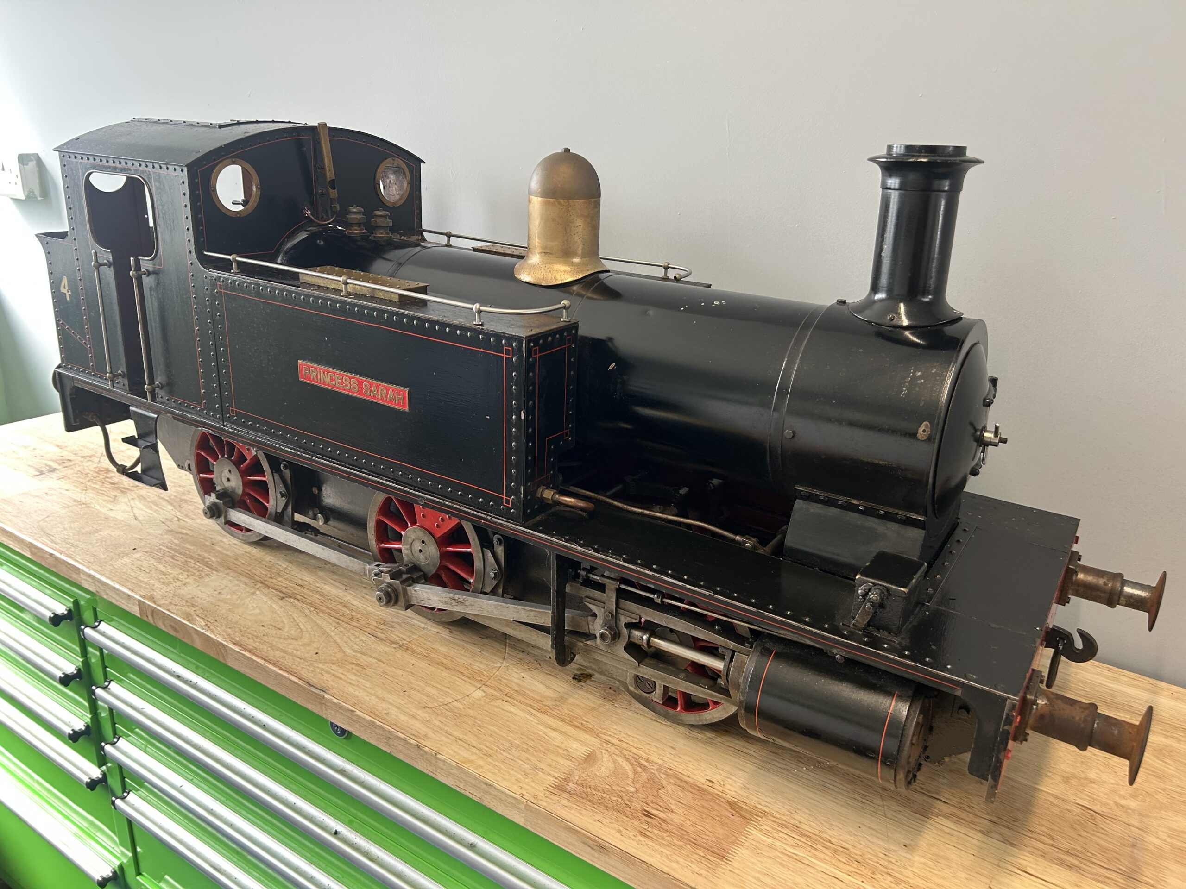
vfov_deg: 53.1
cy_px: 444
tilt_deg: -19.5
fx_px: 891
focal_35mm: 26
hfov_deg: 67.3
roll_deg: -1.4
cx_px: 593
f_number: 1.5
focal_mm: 5.7
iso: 100
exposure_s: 1/121
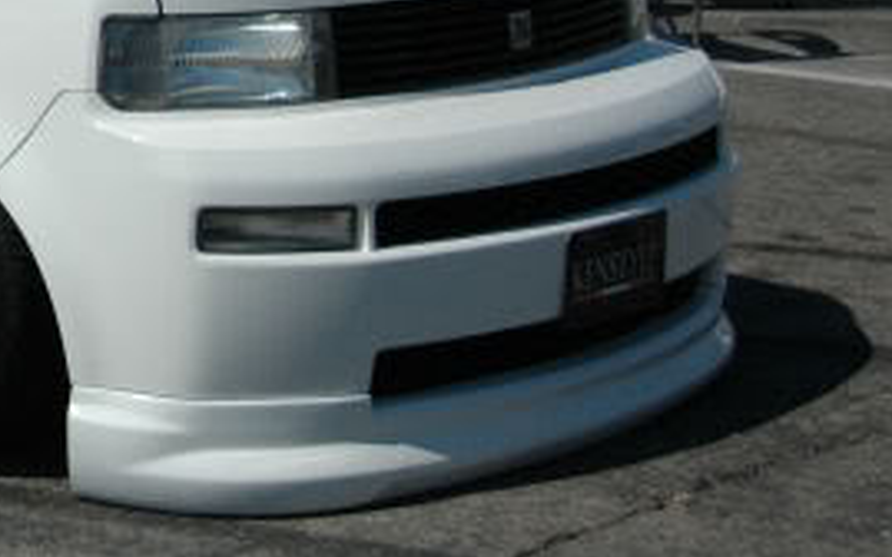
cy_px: -66
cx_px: -288
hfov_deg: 15.2
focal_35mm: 131
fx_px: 3184
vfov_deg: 9.9
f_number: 4.5
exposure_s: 1/3200
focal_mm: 32
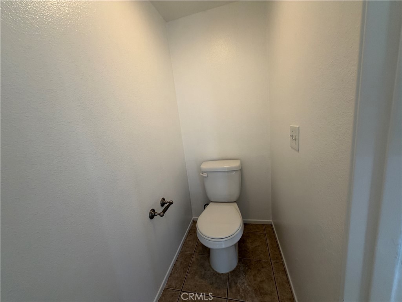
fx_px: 163
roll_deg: +6.9
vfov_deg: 85.7
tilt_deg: -11.0
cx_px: 201
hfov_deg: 102.1
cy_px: 151
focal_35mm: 14
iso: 160
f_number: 2.2
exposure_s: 1/60
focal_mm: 2.22
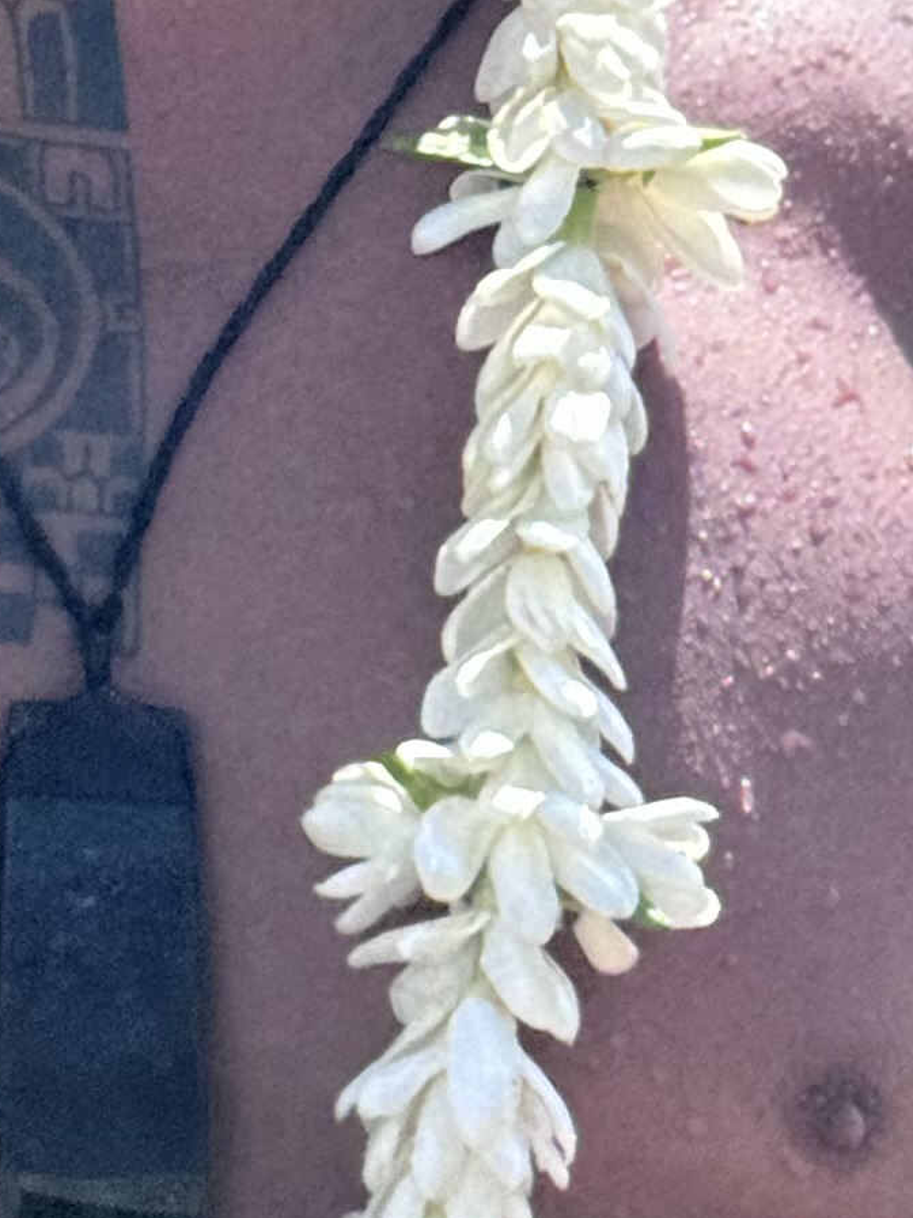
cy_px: -133
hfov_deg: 6.8
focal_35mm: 216
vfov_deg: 9.1
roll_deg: -0.6
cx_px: -325
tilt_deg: -0.9
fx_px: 7596
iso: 64
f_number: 1.78
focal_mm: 6.76
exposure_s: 1/4608
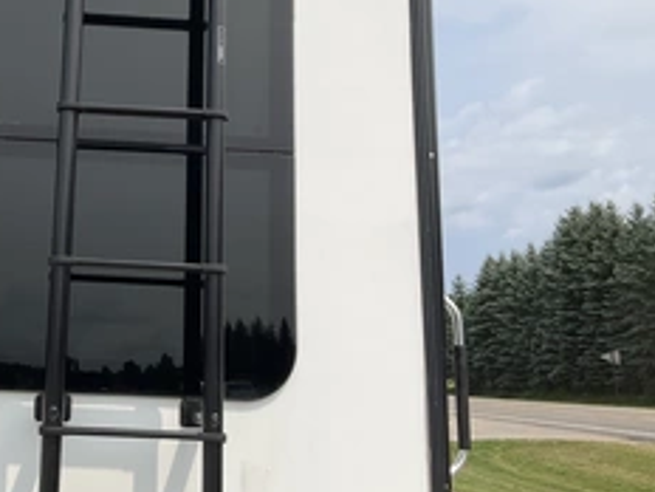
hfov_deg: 36.7
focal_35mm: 50
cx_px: 116
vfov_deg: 28.8
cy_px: 141
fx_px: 946
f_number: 1.8
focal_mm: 3
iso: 25
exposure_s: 1/2801
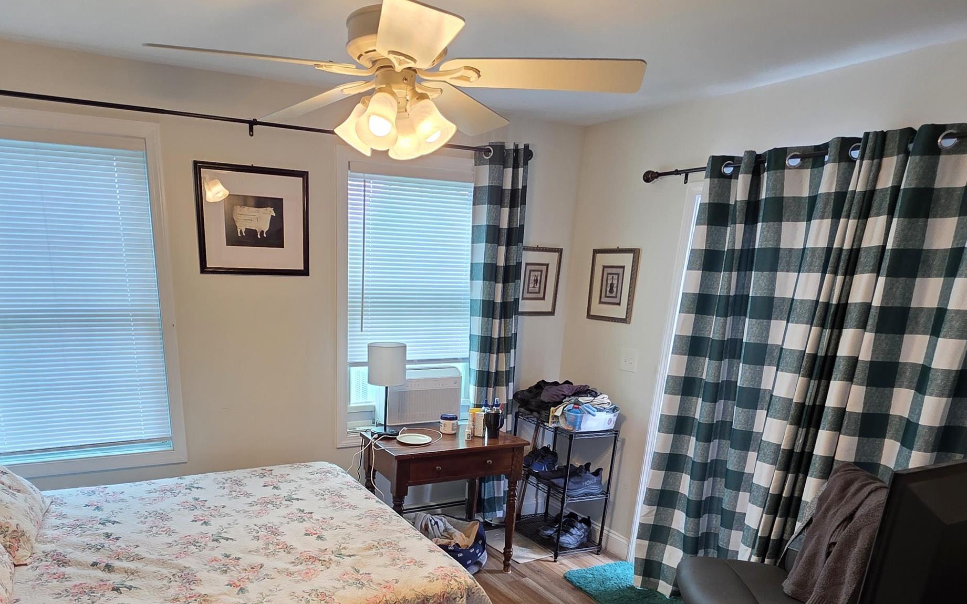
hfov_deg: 76.5
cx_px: 399
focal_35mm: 23
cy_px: 491
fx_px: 606
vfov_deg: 49.6
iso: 160
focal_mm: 2.2
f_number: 1.9
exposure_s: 1/120
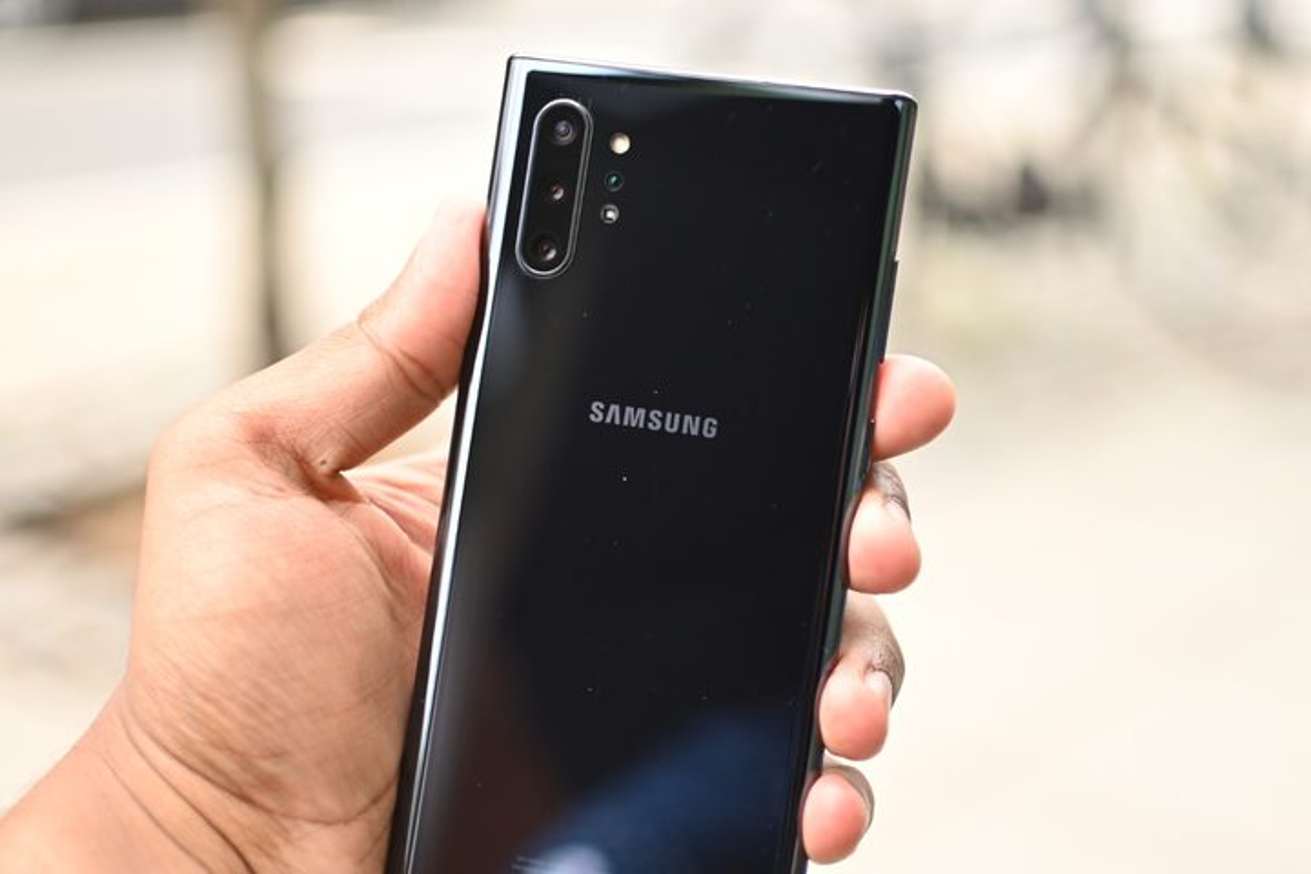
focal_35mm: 52
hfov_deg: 38.2
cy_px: 437
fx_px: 1894
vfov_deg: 26.0
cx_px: 656
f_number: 1.8
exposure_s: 1/160
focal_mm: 35
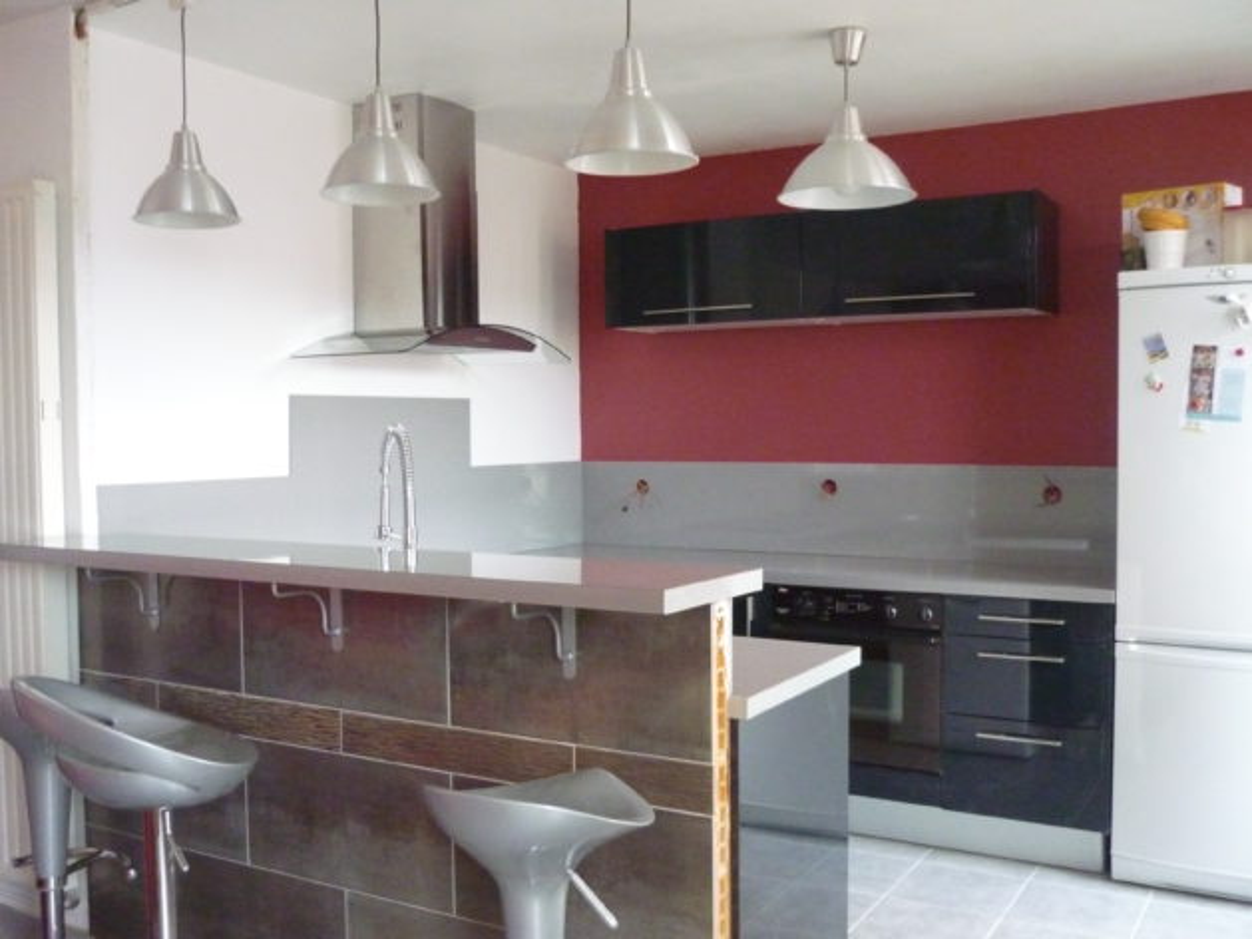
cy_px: 470
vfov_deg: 43.0
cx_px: 626
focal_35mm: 33
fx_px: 1194
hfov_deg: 55.3
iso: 800
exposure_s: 1/60
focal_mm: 5.5
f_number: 2.8
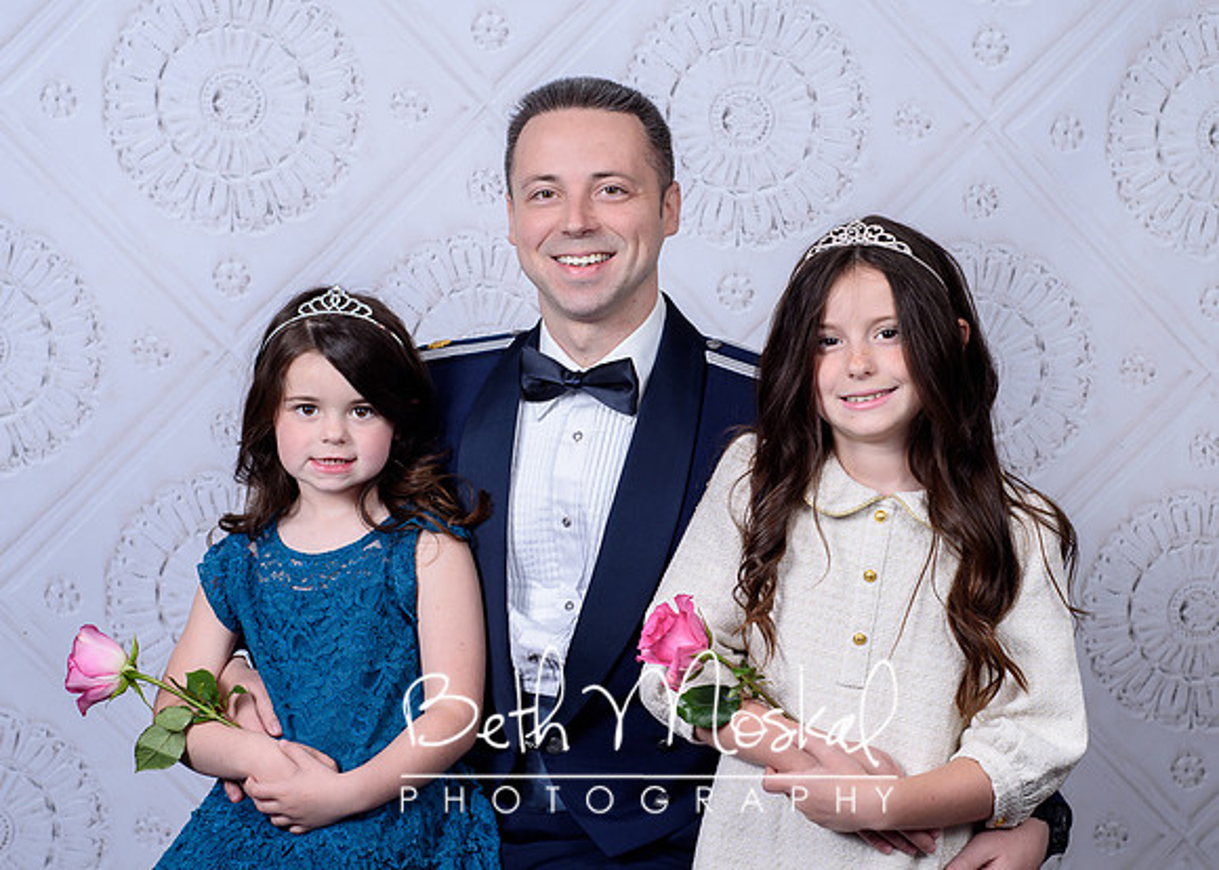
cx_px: 692
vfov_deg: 22.0
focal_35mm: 65
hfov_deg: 30.4
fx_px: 2242
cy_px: 469
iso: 100
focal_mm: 50
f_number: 5.6
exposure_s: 1/200
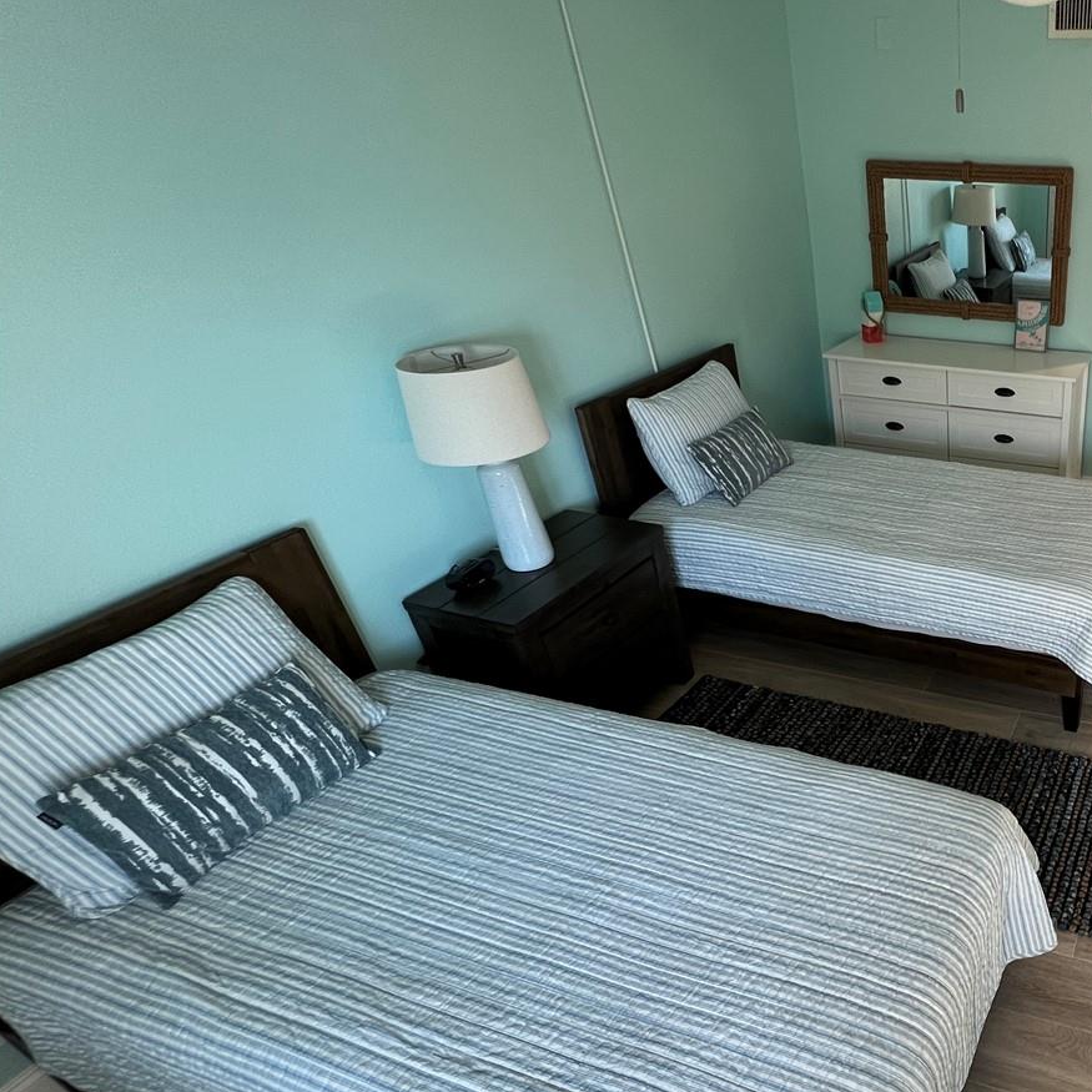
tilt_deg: -32.9
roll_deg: -0.1
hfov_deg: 60.7
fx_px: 749
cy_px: 608
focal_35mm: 21
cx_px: 988
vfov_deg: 71.9
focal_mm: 1.57
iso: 250
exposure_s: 1/120
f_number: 1.8
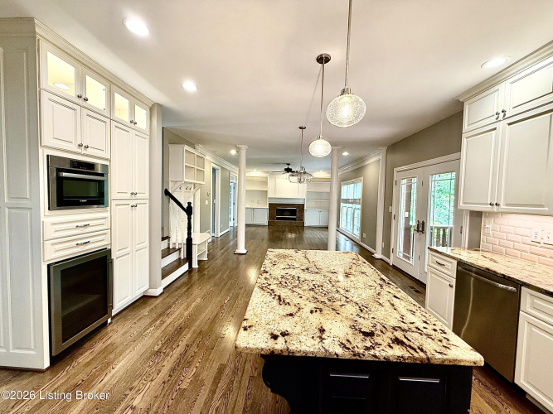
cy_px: 207
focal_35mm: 14
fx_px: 224
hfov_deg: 102.1
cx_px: 276
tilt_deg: -2.3
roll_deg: -1.7
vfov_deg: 85.7
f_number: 2.2
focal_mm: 2.22
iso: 320
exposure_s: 1/120
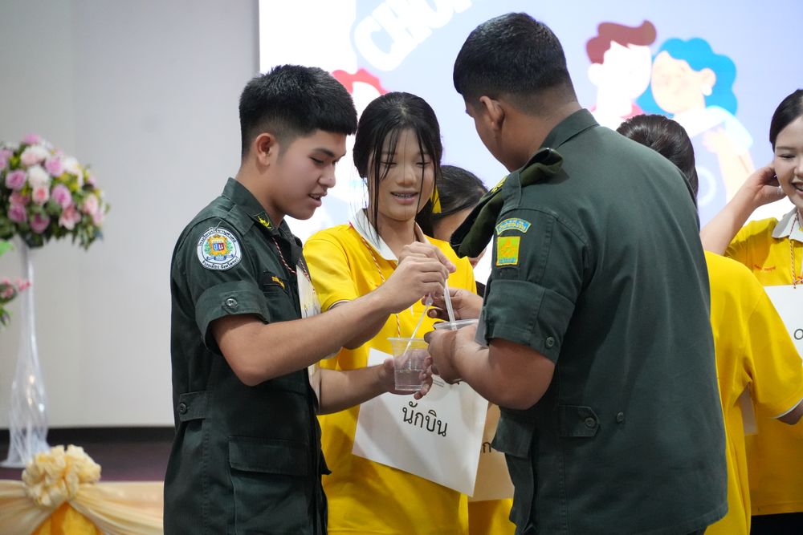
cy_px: 268
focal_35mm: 189
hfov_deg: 10.9
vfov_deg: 7.3
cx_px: 402
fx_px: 4216
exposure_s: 1/125
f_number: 5.6
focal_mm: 126
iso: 6400
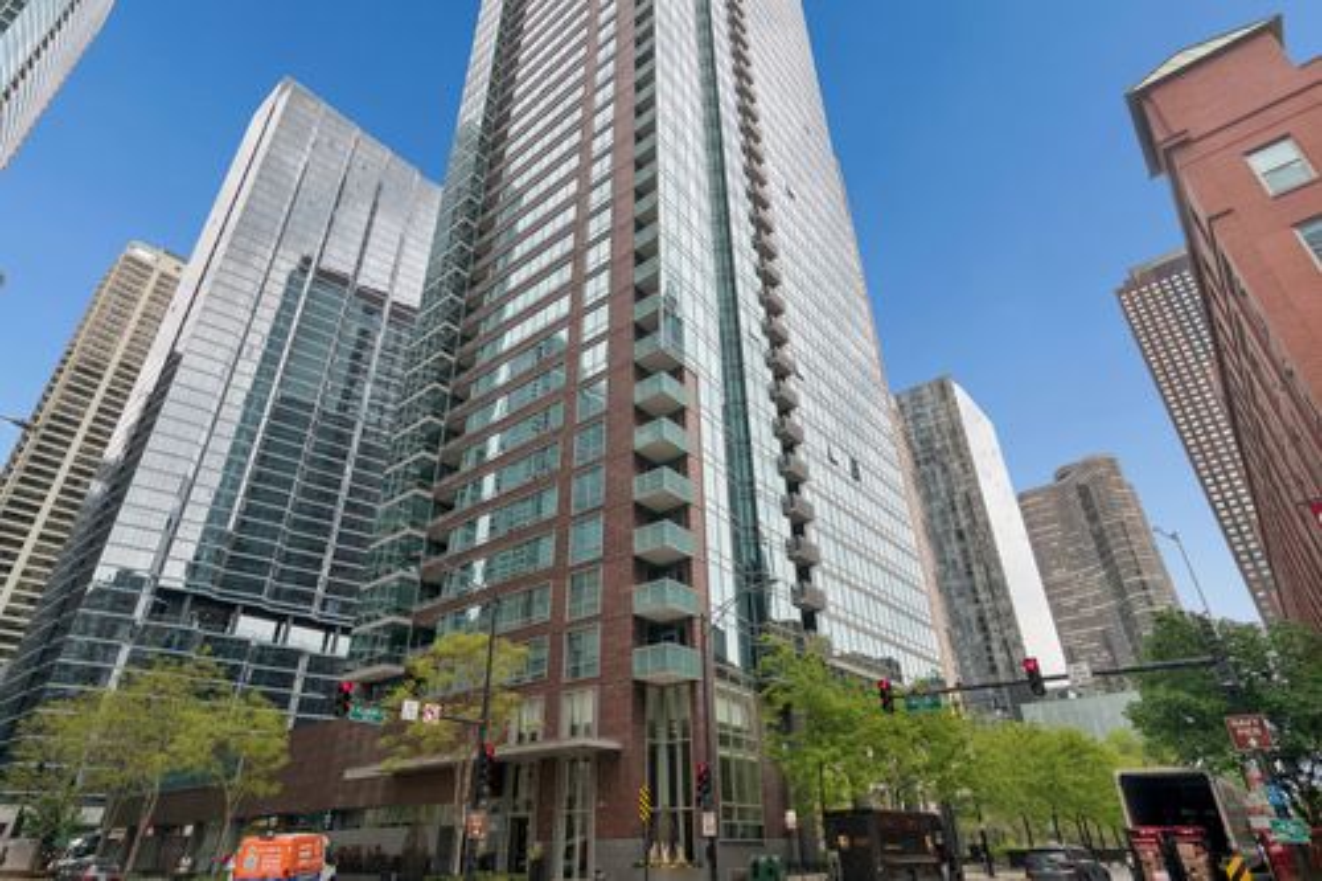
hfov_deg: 90.0
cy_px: 440
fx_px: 661
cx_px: 661
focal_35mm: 18
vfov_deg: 67.3
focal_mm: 12
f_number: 8
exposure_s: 1/200
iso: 200
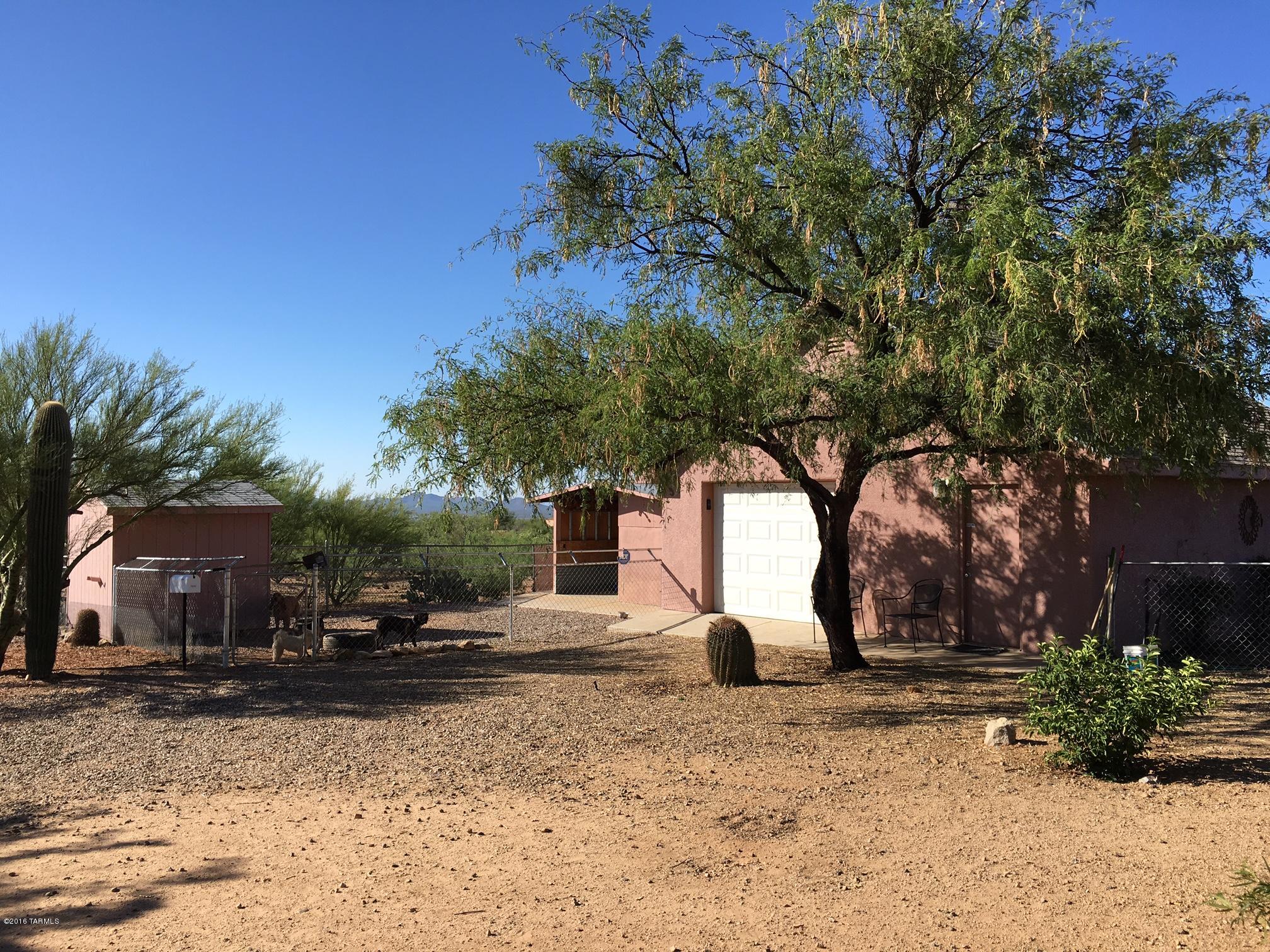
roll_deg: +1.2
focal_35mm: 29
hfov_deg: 61.7
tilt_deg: +2.1
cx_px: 635
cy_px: 476
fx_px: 1064
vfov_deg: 48.2
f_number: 2.2
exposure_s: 1/1202
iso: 25
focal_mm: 4.15
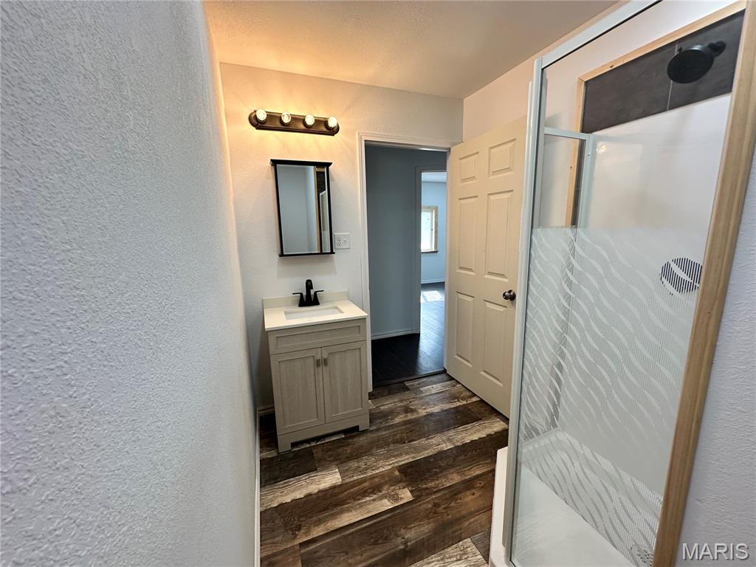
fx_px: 306
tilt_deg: -9.5
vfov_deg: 85.7
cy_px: 284
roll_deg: +1.7
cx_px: 378
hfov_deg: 102.1
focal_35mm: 14
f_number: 2.2
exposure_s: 1/120
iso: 100
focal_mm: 2.22
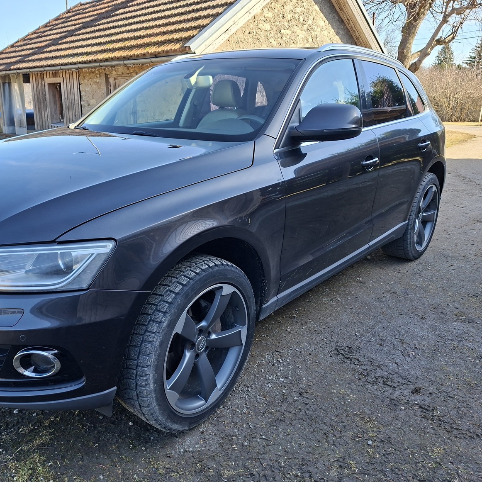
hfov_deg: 56.1
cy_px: 243
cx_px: 162
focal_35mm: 28
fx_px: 441
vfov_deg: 57.3
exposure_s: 1/378
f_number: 1.8
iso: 50
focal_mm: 5.54
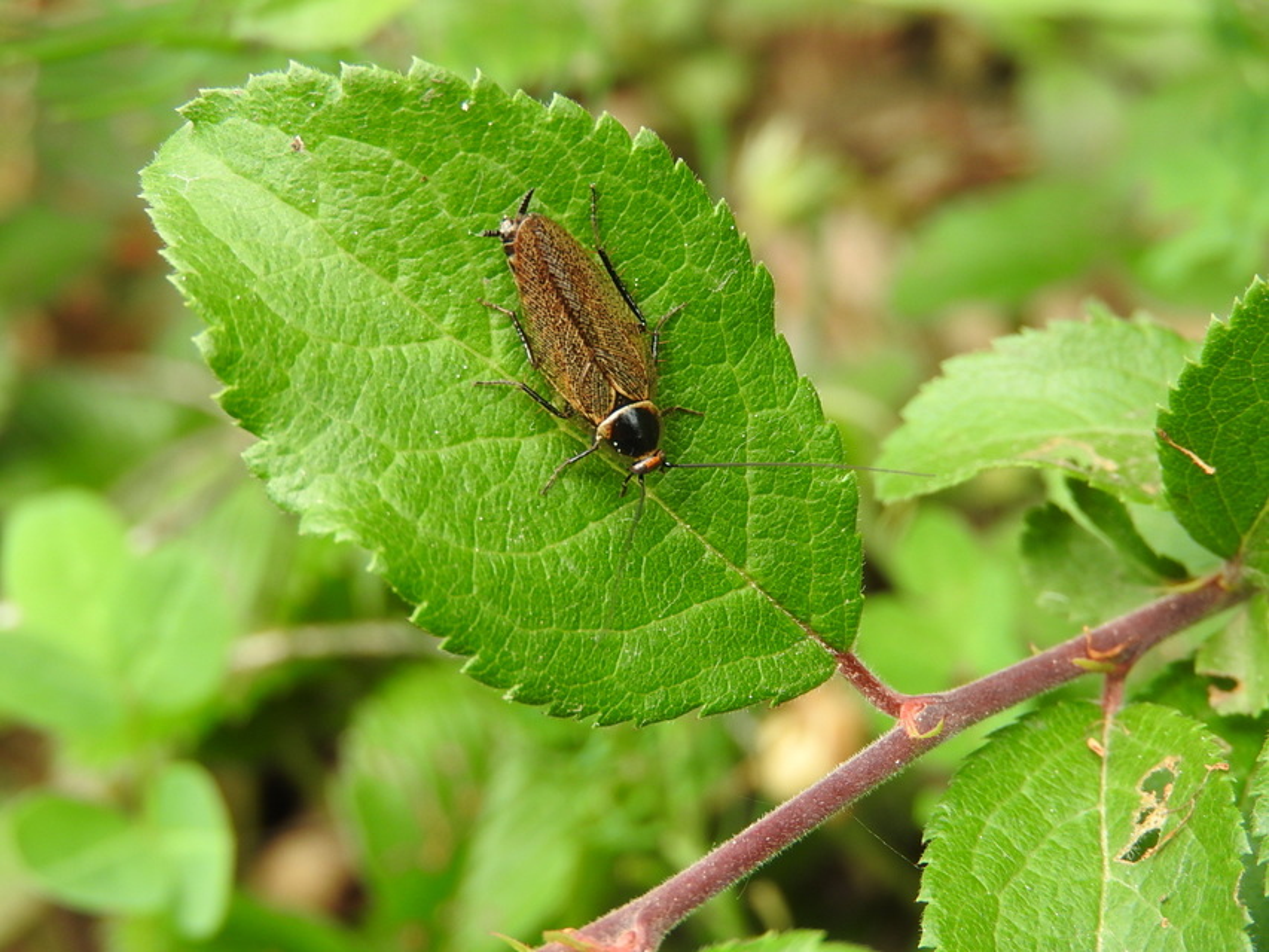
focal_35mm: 105
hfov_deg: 18.7
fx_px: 3850
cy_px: 476
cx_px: 634
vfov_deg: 14.1
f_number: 4.8
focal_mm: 18.8
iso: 110
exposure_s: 1/60
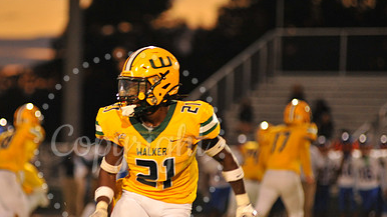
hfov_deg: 6.8
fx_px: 3232
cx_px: 129
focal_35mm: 315
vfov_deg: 3.9
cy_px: 146
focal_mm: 200
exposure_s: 1/250
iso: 2000
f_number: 3.2
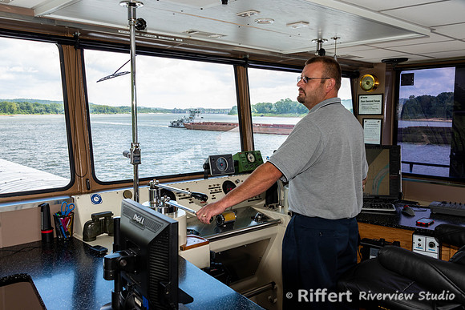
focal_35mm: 34
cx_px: 232
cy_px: 155
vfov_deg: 38.9
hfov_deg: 55.8
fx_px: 439
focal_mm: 34
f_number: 10
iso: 180
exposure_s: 1/60
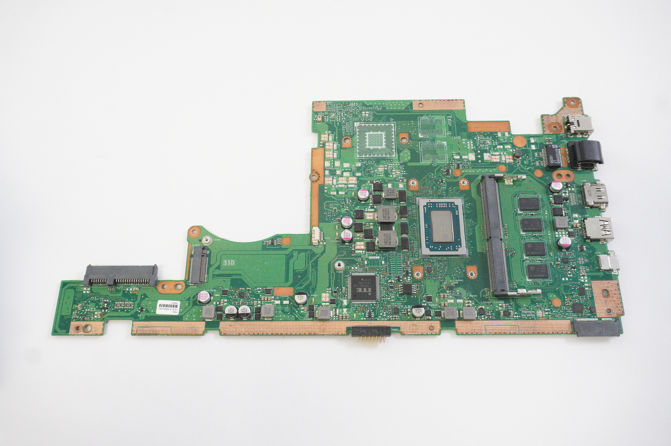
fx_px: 559
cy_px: 223
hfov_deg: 62.0
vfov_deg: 43.5
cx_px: 336
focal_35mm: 30
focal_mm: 20
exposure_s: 1/125
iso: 4000
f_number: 6.3
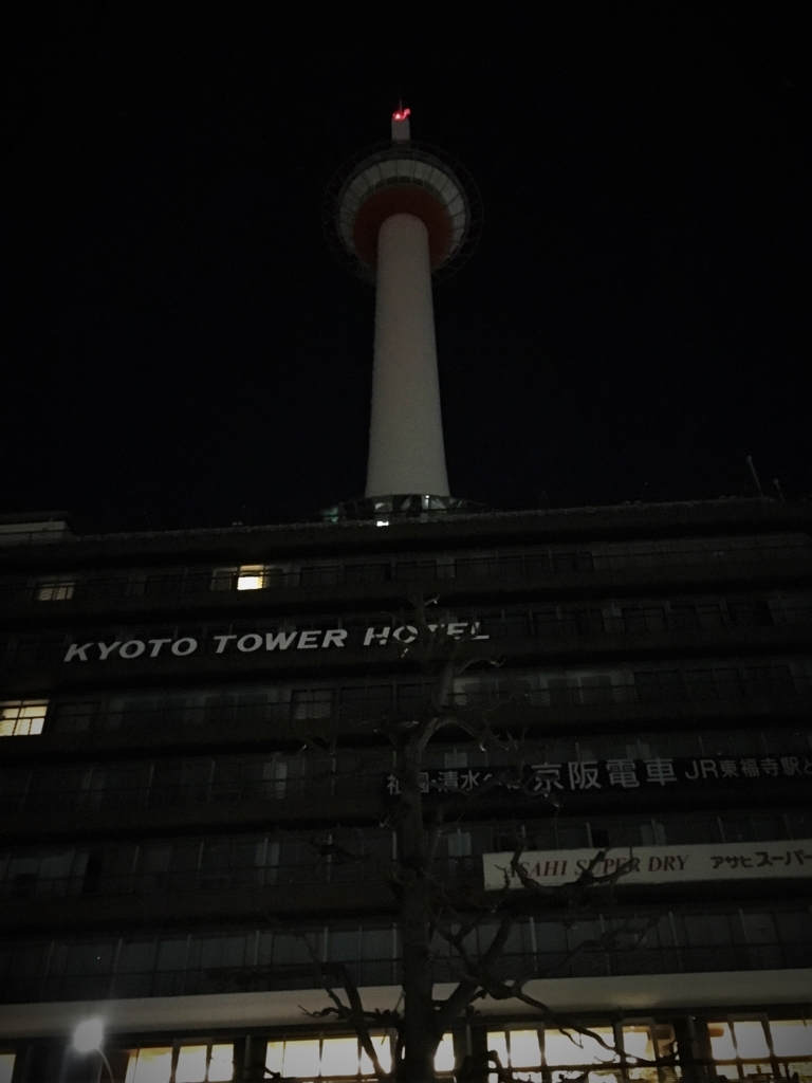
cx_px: 406
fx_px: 907
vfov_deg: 61.7
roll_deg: +4.0
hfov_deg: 48.2
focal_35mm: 29
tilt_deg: +39.5
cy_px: 542
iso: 2000
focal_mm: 4.15
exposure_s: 1/15
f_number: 2.2
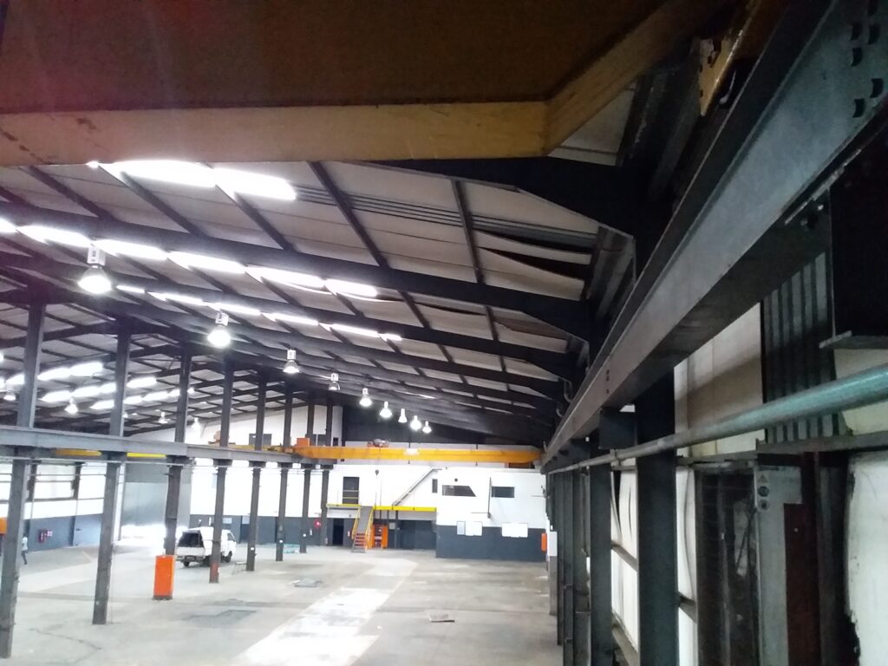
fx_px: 795
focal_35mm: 31
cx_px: 444
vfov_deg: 45.4
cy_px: 333
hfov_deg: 58.4
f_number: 2.2
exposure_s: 1/17
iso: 400
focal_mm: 3.3
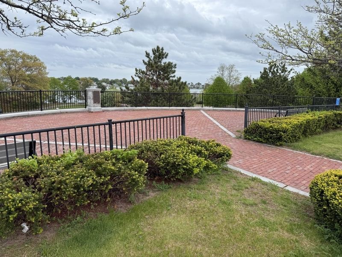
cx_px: 171
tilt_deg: -7.0
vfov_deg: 56.8
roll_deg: -1.5
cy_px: 128
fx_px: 237
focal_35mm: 24
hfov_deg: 71.6
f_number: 1.78
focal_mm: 6.76
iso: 80
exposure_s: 1/2801
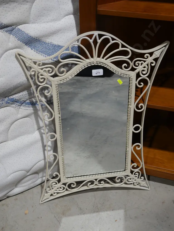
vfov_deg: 44.8
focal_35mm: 42
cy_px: 116
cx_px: 87
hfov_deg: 34.4
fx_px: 281
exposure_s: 1/60
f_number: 4.6
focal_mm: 21
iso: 250
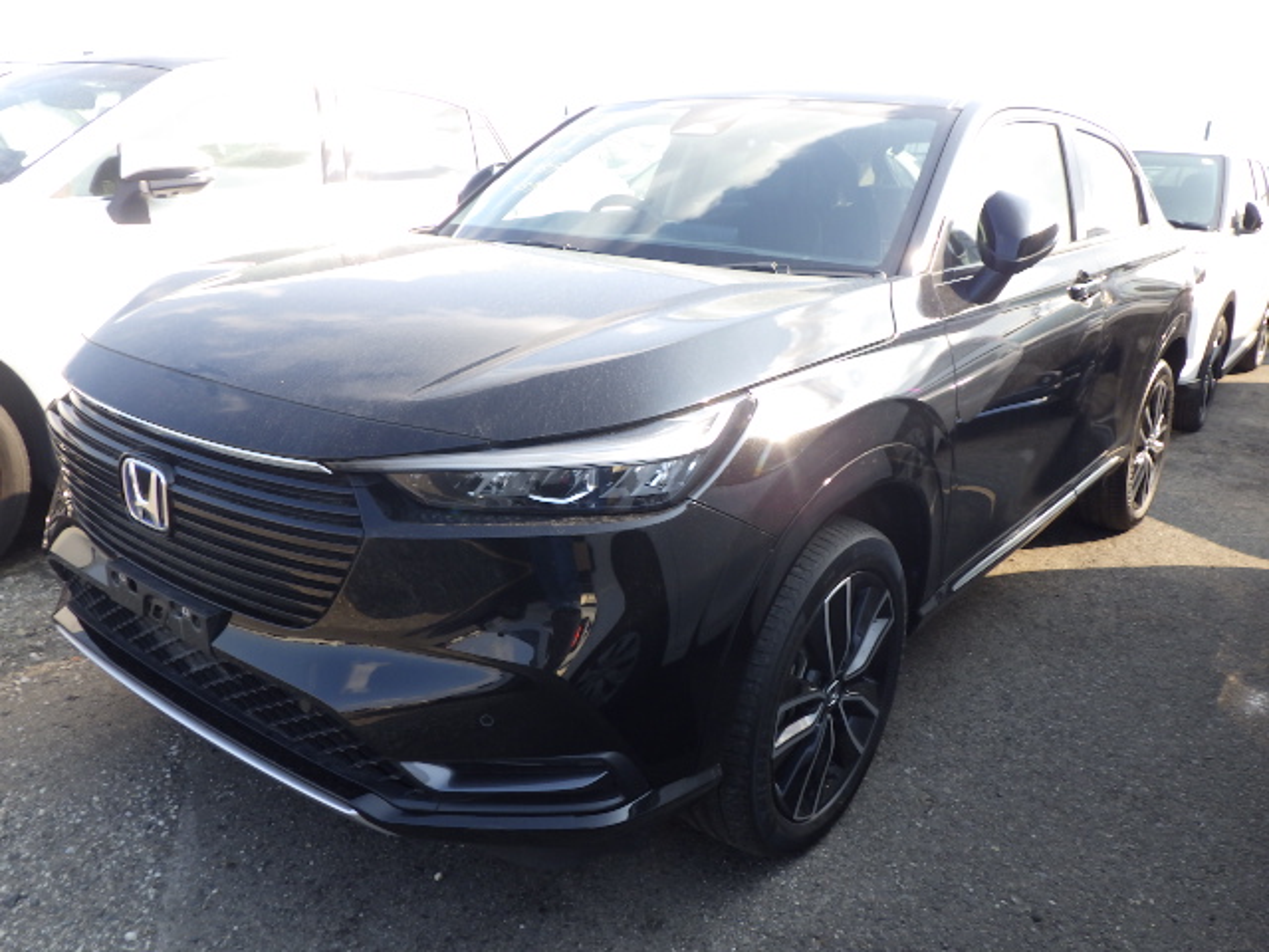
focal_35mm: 28
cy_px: 476
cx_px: 634
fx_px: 1026
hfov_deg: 63.4
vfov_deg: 49.7
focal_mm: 5
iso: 125
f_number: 4.2
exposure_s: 1/200
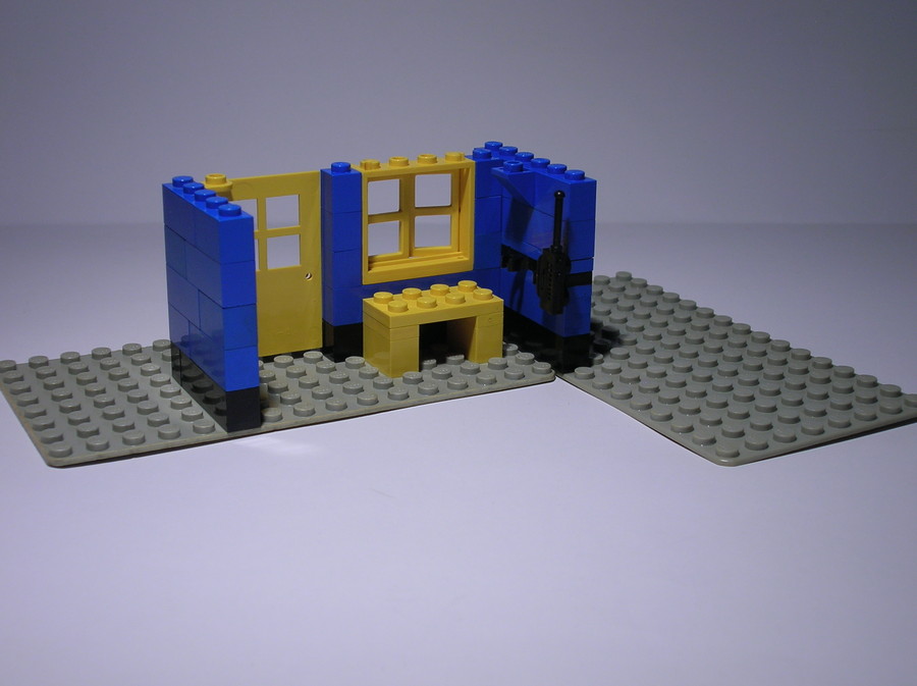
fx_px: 1323
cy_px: 343
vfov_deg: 29.1
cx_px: 458
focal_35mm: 50
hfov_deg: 38.2
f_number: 3.3
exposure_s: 1/35
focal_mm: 8.4
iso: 50
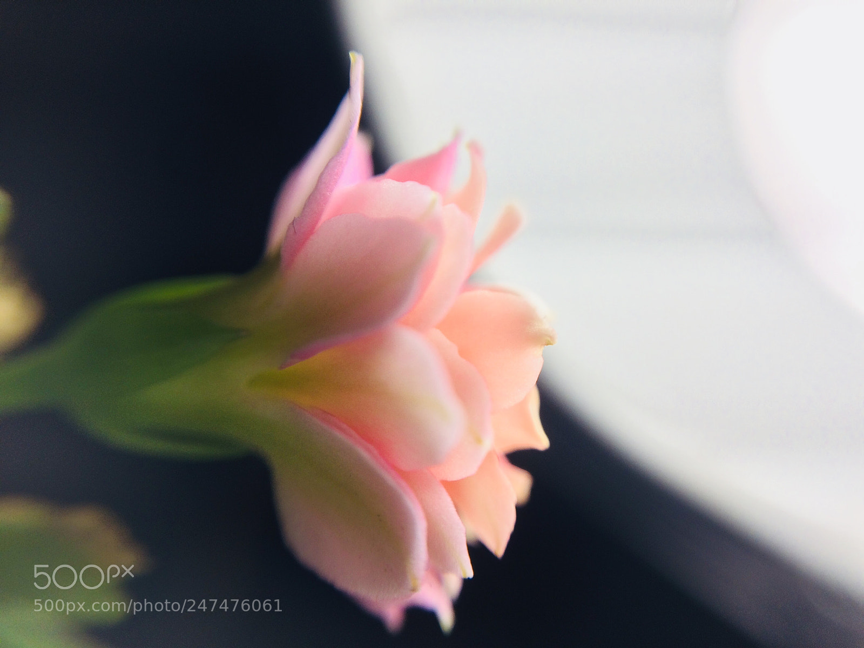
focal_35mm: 29
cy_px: 324
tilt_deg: -6.0
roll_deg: -12.6
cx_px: 432
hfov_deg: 61.7
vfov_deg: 48.2
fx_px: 724
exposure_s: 1/145
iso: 32
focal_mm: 4.15
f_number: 2.2
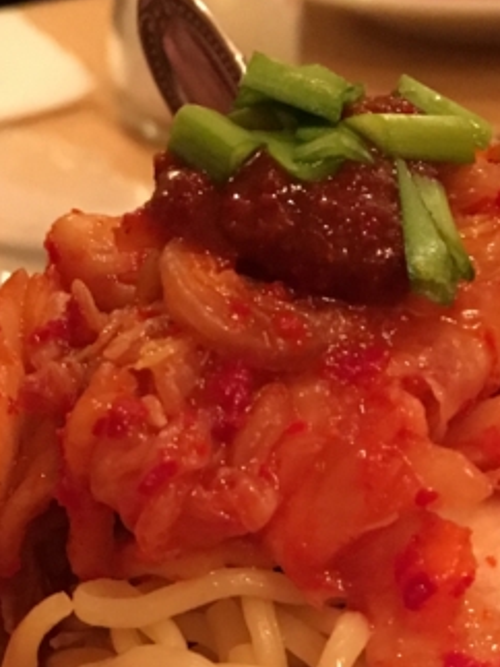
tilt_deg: -44.2
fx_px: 1773
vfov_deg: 19.9
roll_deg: +0.2
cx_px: 310
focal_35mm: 92
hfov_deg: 16.0
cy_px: 816
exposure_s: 1/15
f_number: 2.2
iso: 250
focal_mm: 4.15
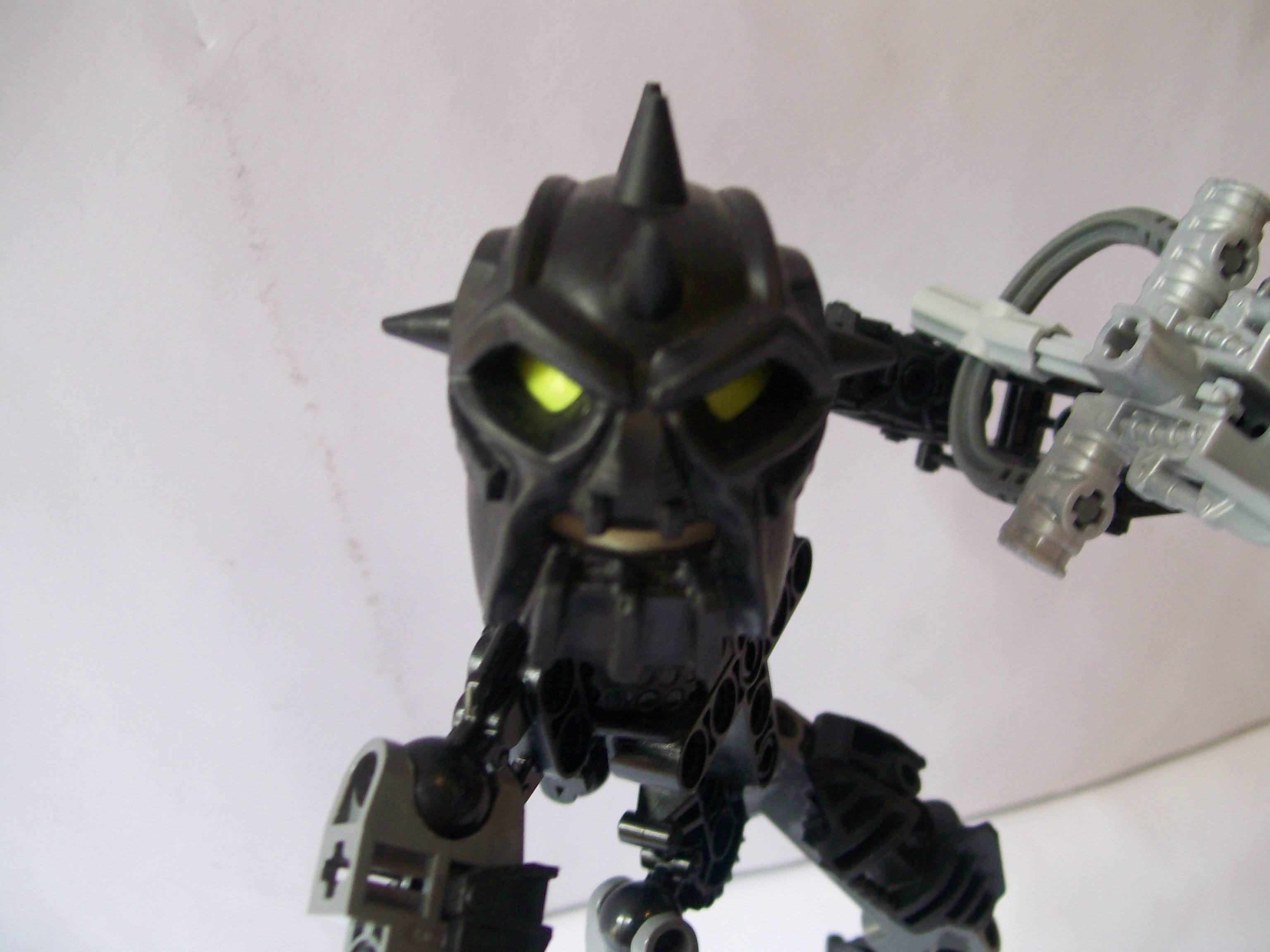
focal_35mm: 36
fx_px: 1321
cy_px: 476
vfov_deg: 39.7
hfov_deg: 51.4
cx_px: 635
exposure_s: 1/32
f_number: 2.7
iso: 107
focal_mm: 6
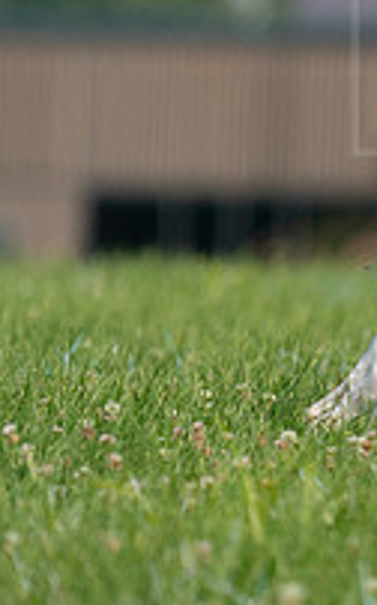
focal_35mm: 1225
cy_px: 109
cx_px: 637
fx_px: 20167
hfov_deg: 1.1
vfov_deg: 1.7
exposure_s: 1/4000
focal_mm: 419
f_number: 6.3
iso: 640
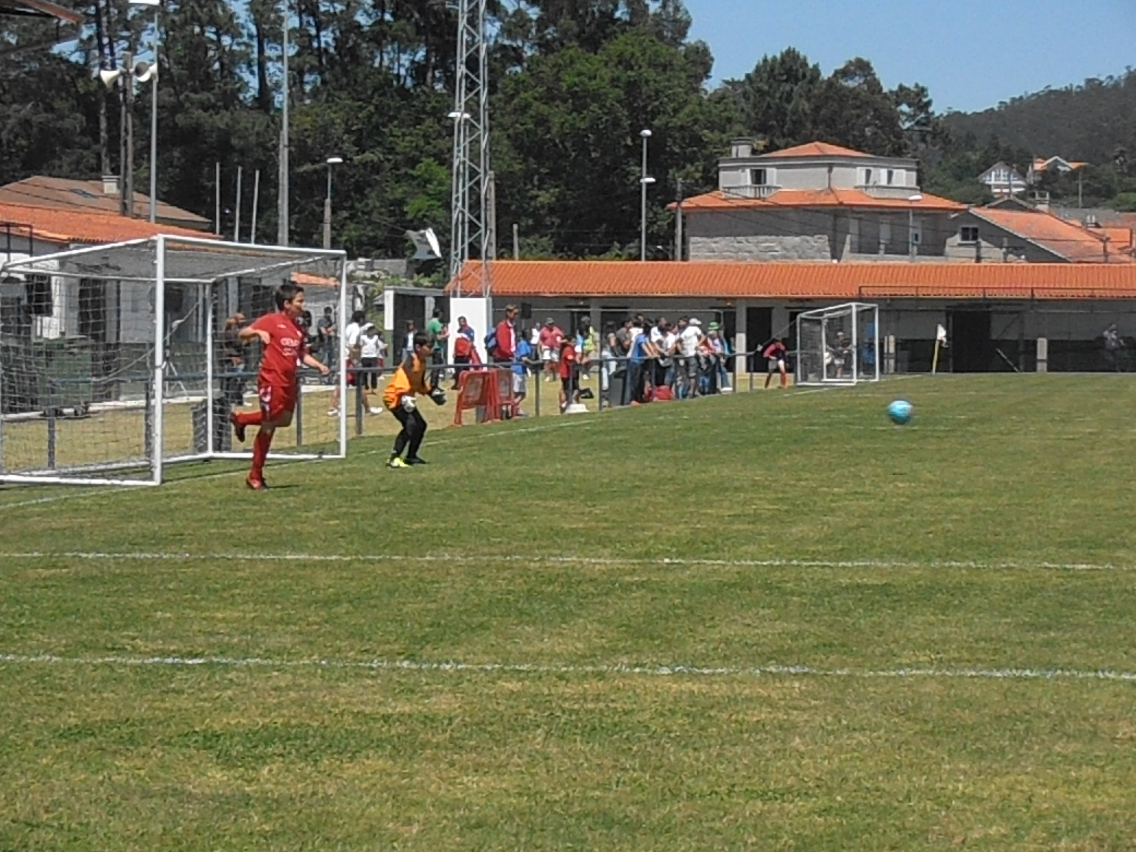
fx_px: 3643
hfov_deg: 17.7
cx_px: 568
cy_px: 426
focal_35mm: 111
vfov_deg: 13.3
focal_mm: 19.64
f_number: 14
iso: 400
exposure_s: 1/320
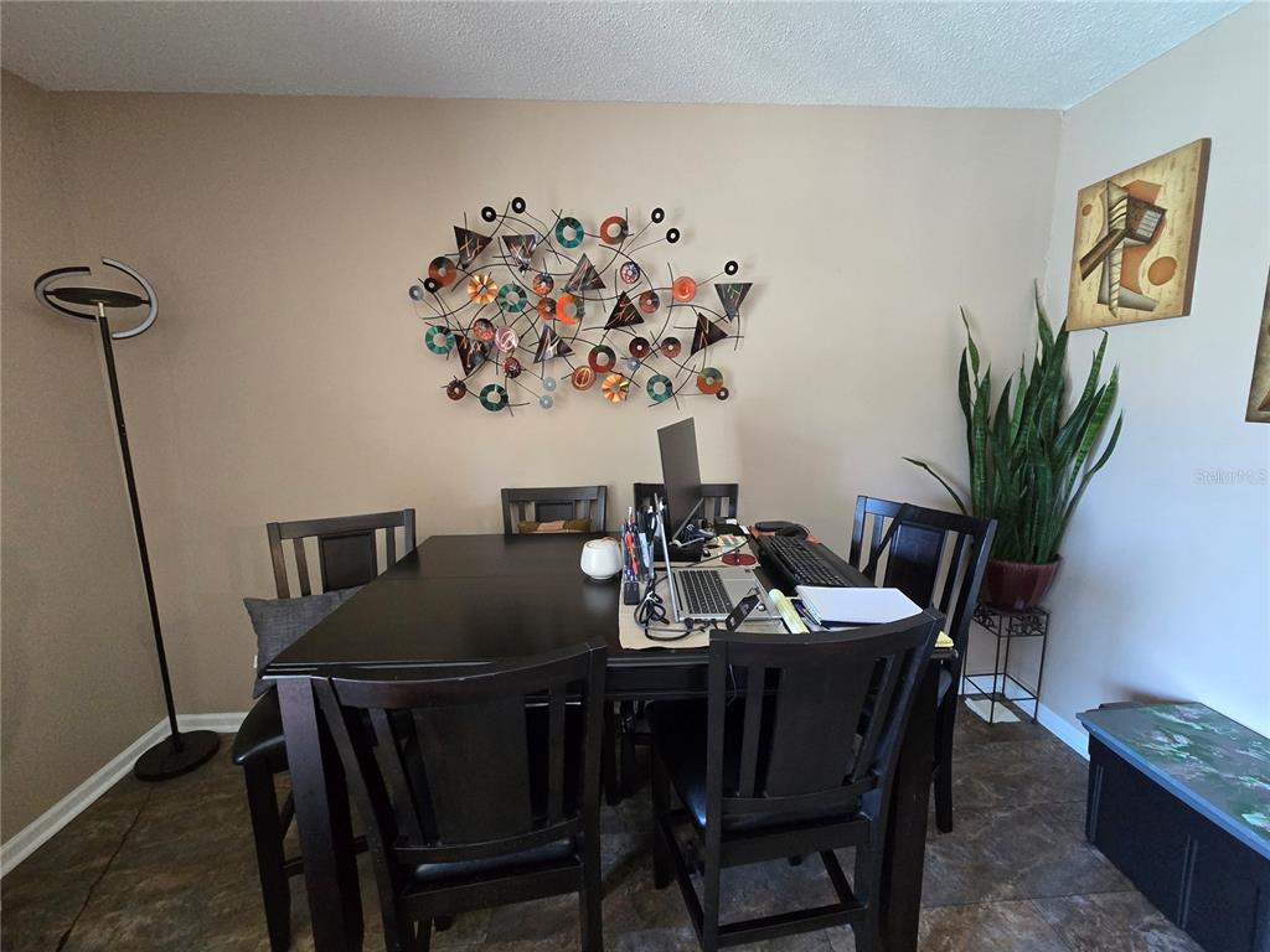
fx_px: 477
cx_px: 635
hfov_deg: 106.2
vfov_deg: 89.9
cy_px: 476
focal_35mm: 13
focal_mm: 2.2
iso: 640
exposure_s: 1/60
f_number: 2.2
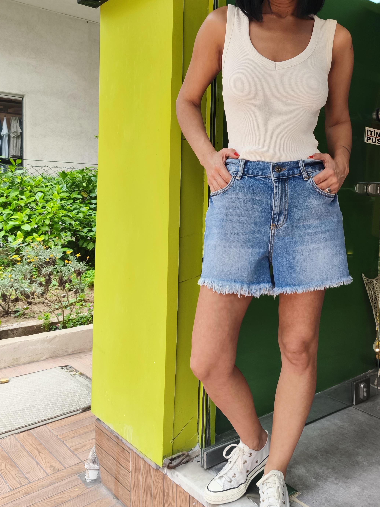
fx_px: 498
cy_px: 205
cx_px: 255
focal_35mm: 34
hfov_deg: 41.2
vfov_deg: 53.6
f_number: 1.7
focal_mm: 5.35
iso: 80
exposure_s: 1/238
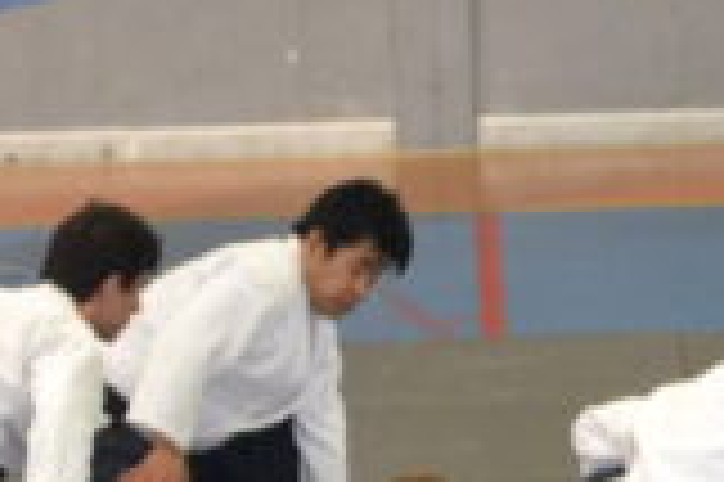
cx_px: 742
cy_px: 597
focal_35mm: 525
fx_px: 10551
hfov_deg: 3.9
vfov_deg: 2.6
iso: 1800
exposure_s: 1/60
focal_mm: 55
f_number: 5.6
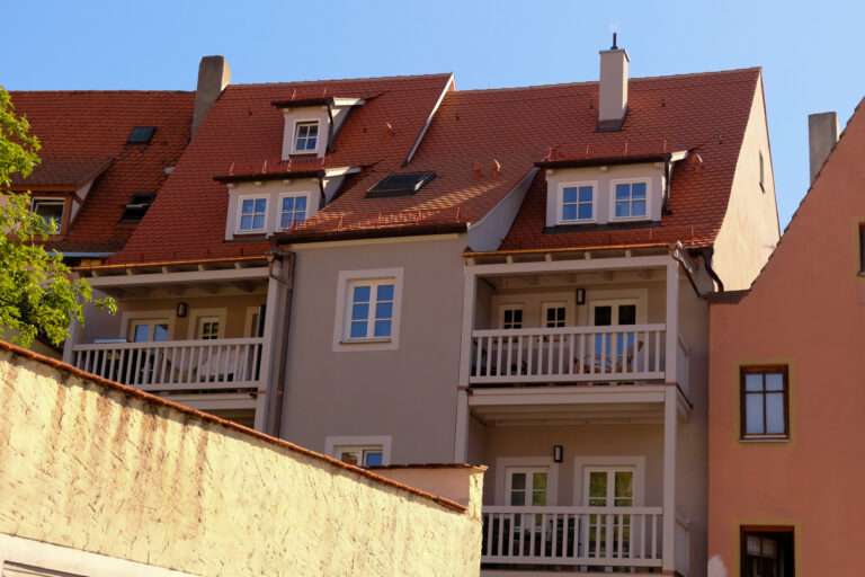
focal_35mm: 56
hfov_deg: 35.6
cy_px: 288
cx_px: 432
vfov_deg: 24.2
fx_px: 1345
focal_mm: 37.4
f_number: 5.6
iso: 2000
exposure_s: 1/4000
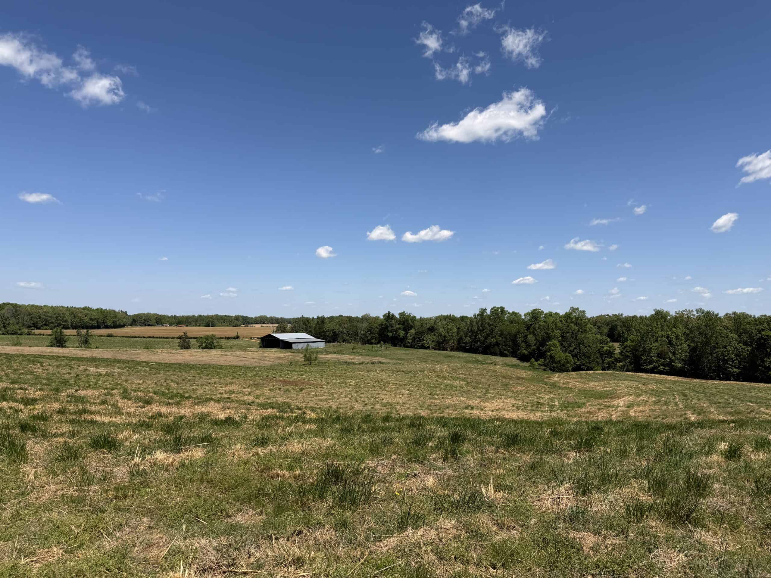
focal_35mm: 24
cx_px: 386
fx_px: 535
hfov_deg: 71.6
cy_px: 289
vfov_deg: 56.8
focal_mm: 6.76
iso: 80
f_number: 1.78
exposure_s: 1/6711
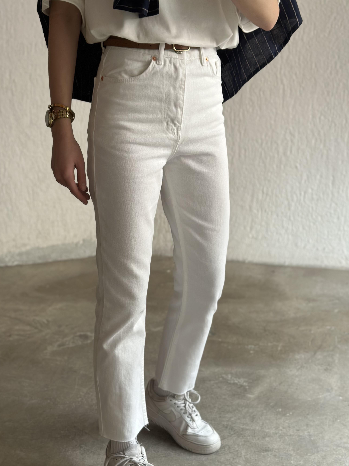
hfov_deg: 26.1
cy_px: 271
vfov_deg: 34.3
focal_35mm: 56
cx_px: 151
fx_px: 753
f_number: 1.78
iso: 125
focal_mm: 6.86
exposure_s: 1/121
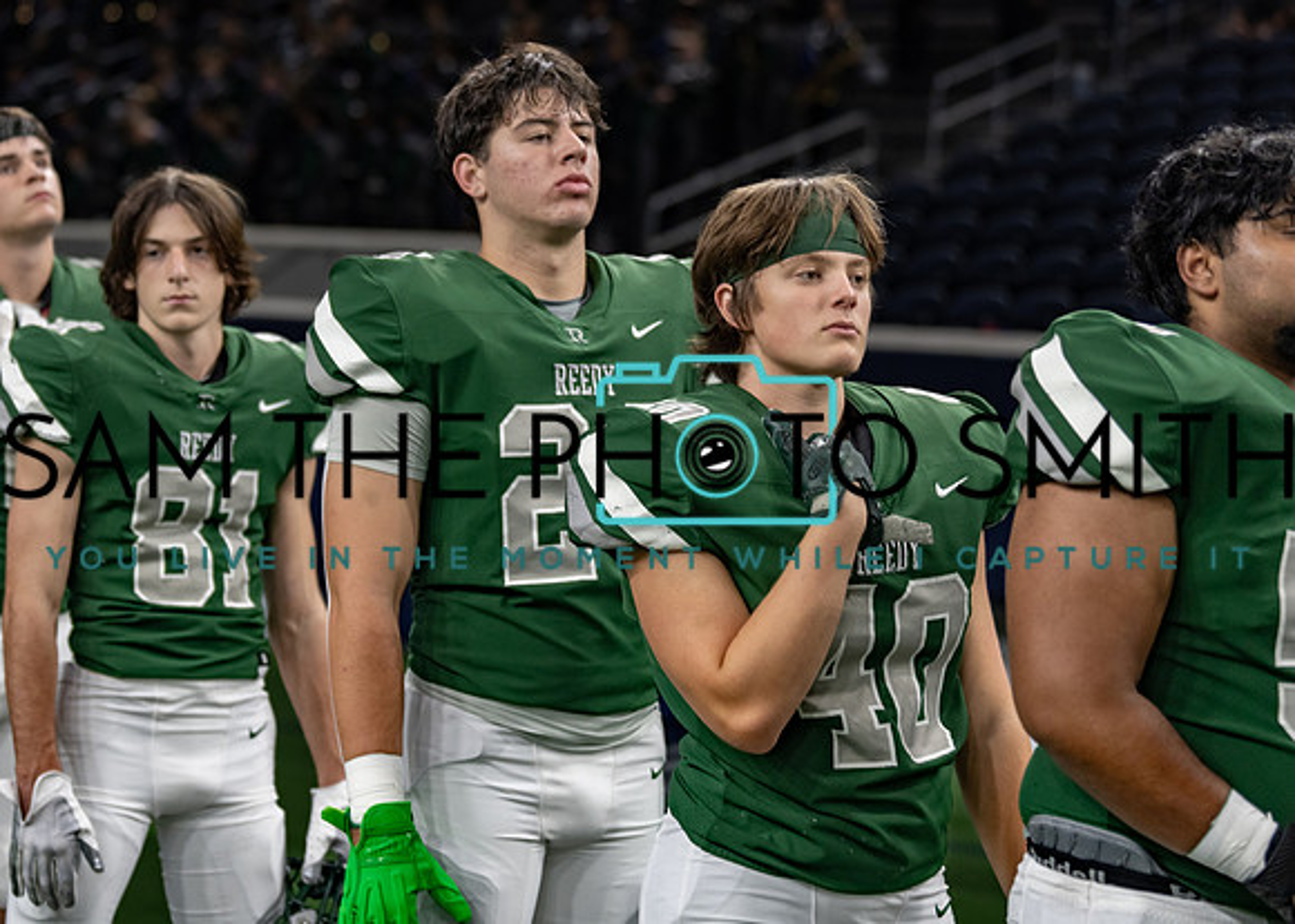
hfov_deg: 20.3
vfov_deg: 14.6
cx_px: 458
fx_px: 3603
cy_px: 362
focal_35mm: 98
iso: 1250
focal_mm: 74
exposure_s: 1/320
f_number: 2.8
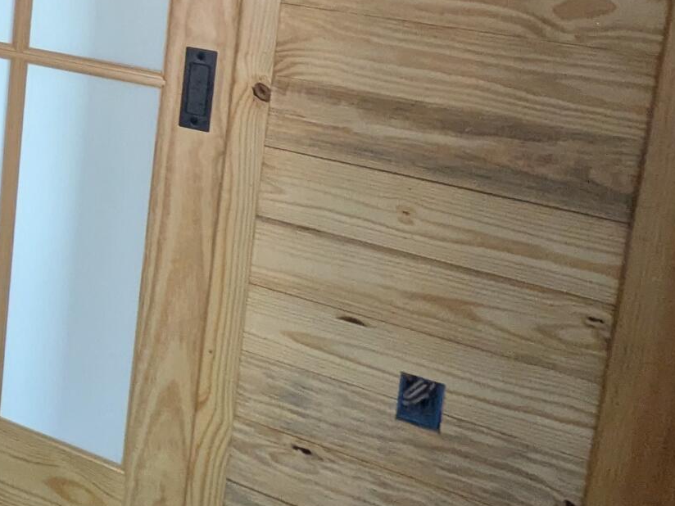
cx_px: -393
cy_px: -123
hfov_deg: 25.5
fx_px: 994
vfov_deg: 25.3
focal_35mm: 51
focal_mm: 1.83
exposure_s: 1/40
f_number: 2.2
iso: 279
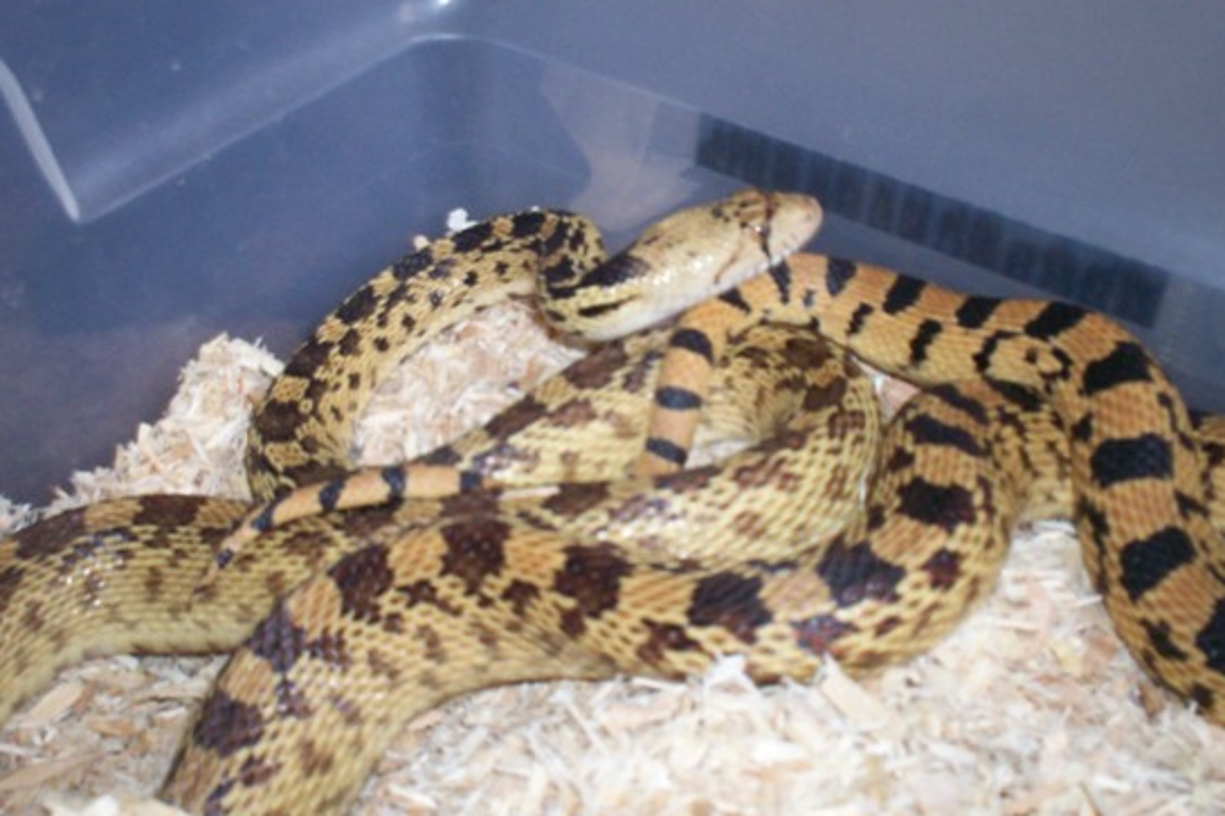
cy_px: 330
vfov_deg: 30.4
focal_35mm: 44
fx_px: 1497
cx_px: 535
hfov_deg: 44.4
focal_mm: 6
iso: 140
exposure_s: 1/60
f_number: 4.5
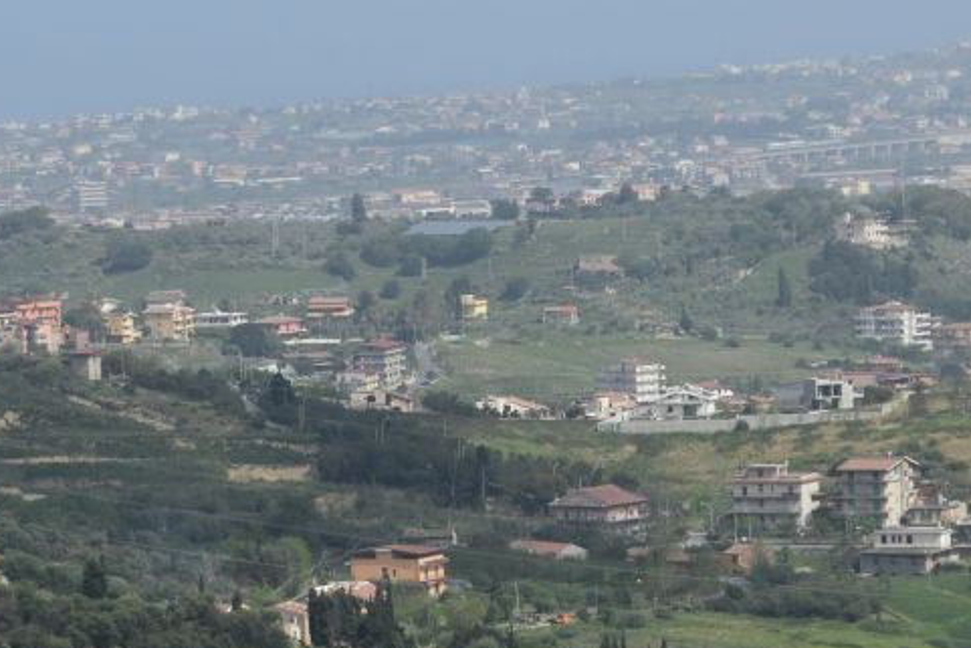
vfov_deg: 4.2
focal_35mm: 327
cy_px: 91
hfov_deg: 6.3
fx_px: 8823
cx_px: 496
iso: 280
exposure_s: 1/500
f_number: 11
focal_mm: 105
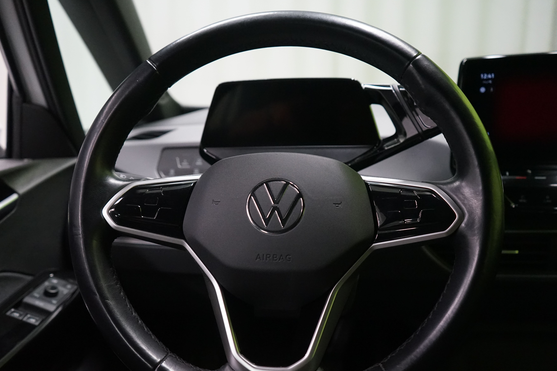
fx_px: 480
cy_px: 203
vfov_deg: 42.3
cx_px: 268
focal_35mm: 31
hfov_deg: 60.3
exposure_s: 1/60
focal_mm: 28
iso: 4000
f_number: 4
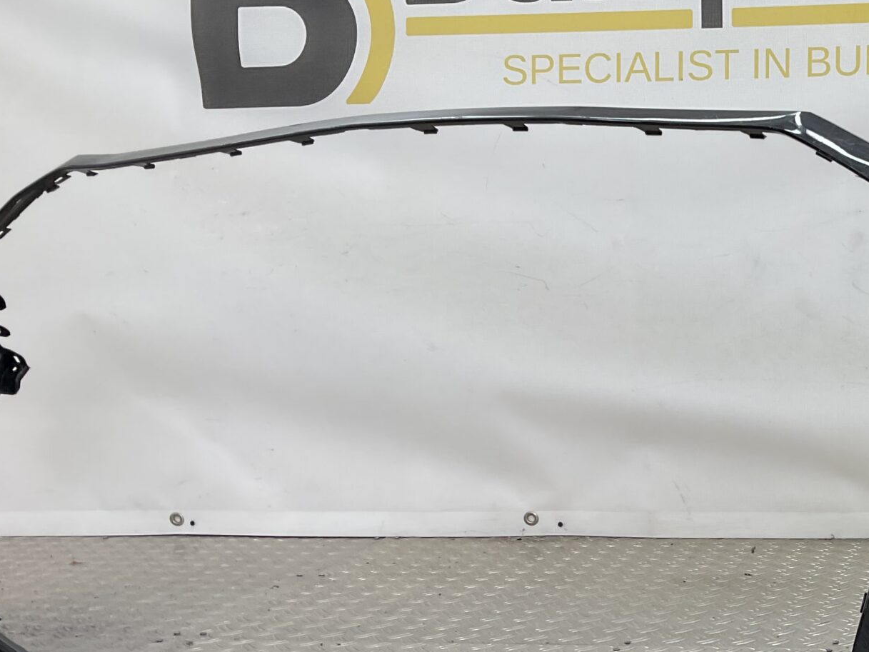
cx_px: 865
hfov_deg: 29.6
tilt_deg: -9.0
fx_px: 1531
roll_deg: -1.2
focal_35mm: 61
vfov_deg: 23.8
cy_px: 484
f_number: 1.8
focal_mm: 3
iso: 16
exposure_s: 1/103
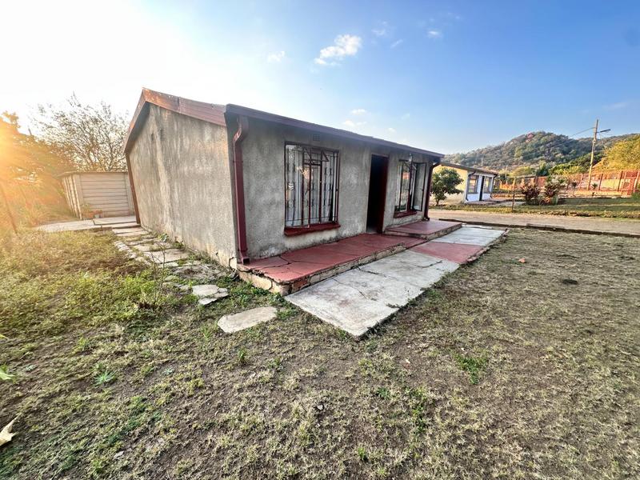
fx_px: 259
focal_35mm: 14
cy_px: 240
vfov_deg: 85.7
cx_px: 320
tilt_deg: -9.1
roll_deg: -1.2
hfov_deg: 102.1
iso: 40
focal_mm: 2.22
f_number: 2.2
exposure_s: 1/126
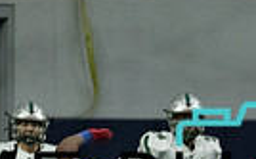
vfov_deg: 1.0
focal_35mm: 1334
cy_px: 374
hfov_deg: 1.6
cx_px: 449
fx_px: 9284
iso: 4000
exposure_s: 1/1250
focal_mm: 200
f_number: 2.8
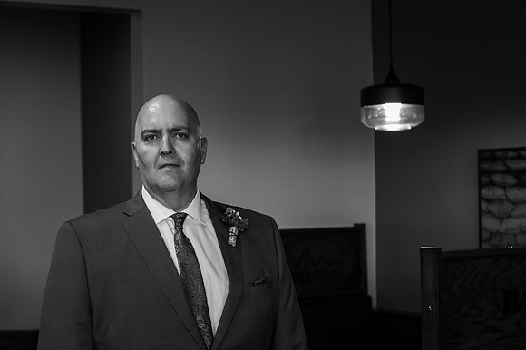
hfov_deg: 23.9
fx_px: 1241
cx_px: 263
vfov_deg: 16.1
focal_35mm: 85
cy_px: 175
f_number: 5.6
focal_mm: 85
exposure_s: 1/200
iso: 4500
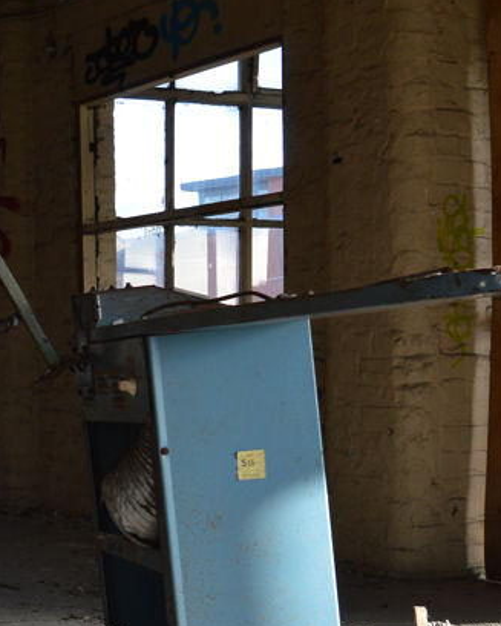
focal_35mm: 69
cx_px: -72
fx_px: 1277
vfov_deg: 27.3
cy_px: 433
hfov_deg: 20.9
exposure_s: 1/125
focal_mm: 20
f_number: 5.6
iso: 250
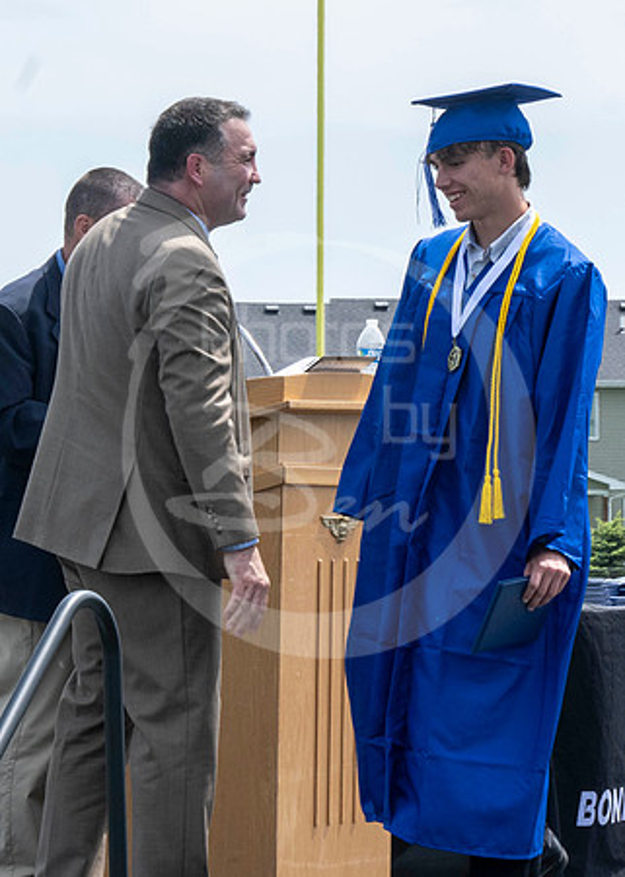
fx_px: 5412
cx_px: 99
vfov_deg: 9.2
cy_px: 255
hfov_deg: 6.6
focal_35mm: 218
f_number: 13
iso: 200
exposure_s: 1/250
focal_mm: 70
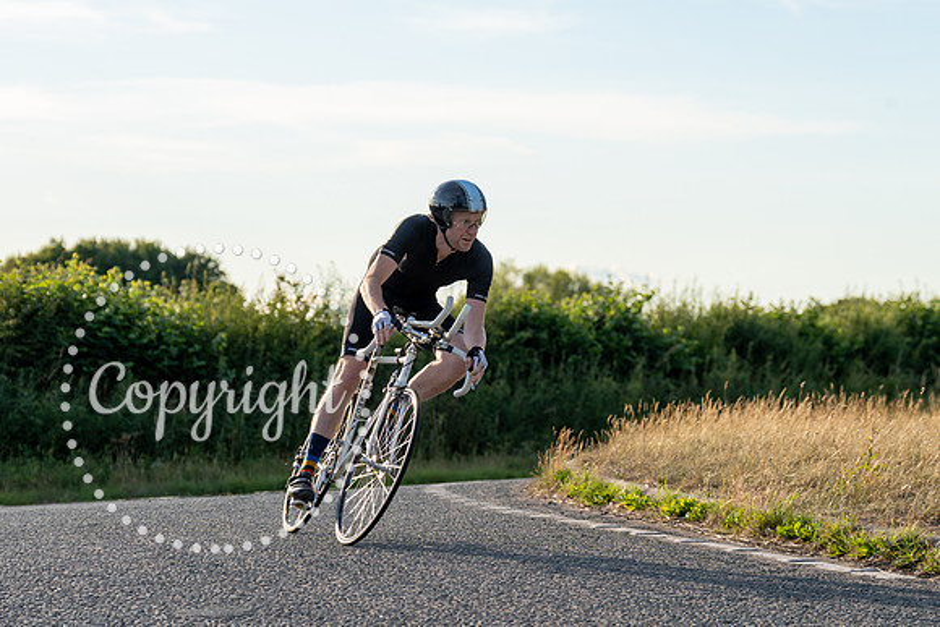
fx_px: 3223
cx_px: 422
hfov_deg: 16.6
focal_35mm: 123
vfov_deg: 11.1
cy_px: 336
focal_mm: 90
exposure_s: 1/1000
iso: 160
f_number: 4
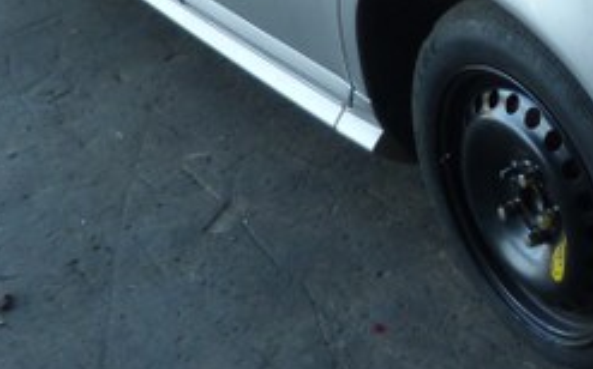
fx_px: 1389
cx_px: 715
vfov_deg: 14.5
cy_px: -127
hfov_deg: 22.2
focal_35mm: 86
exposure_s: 1/60
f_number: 2.8
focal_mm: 4.5
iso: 100
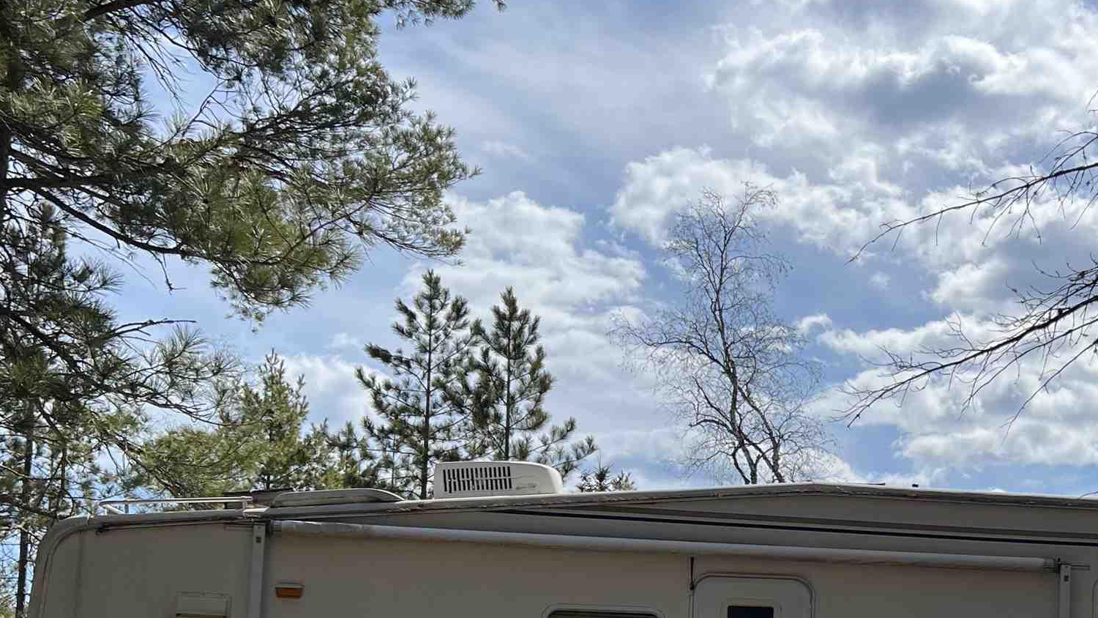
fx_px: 1689
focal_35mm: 58
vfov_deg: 20.1
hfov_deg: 35.1
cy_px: 614
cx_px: 844
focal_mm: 5.7
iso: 50
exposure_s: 1/5882
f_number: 1.5
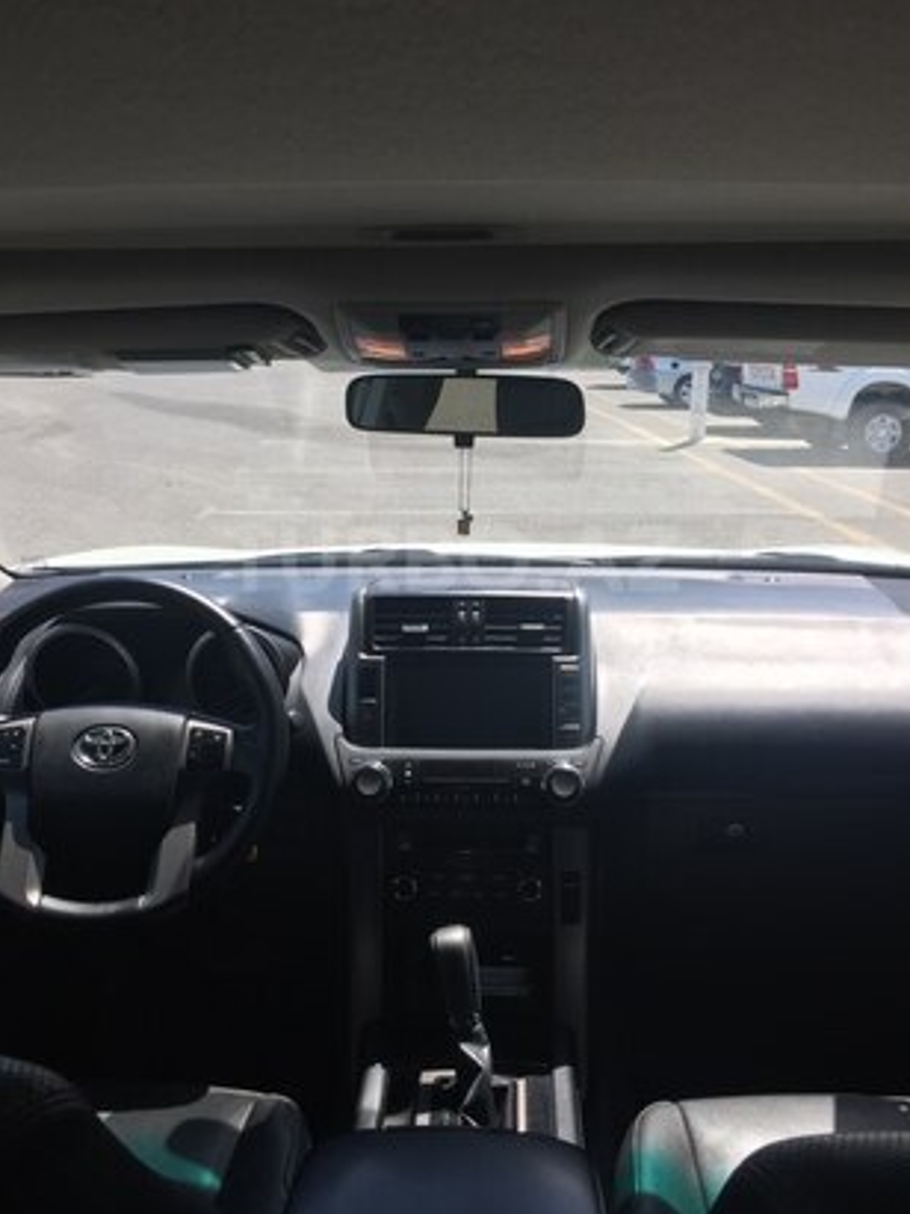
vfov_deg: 52.6
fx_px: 1227
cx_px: 452
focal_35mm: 35
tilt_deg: -10.9
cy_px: 558
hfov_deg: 40.7
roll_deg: -2.1
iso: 32
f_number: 2.2
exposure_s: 1/775
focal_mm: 4.15
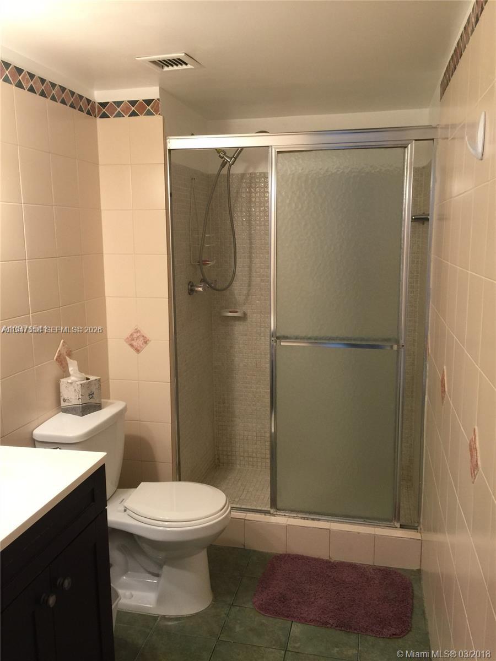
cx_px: 248
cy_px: 330
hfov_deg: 48.2
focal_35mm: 29
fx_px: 554
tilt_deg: -7.6
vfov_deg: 61.7
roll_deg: +1.6
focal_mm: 4.15
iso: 40
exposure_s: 1/15
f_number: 2.2
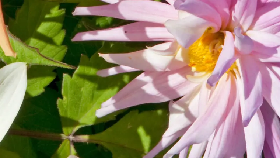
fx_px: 4120
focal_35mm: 555
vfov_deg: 2.2
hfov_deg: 3.9
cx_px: -13
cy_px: -251
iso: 200
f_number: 20
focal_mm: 105
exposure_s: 1/160
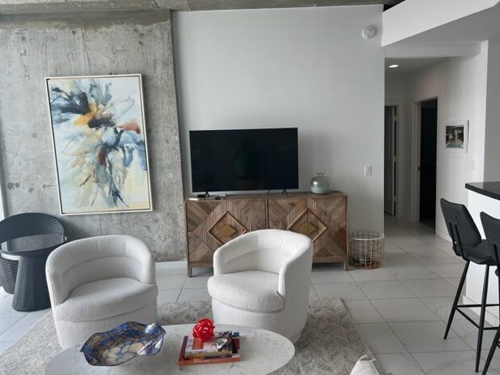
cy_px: 187
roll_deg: +3.5
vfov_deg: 51.4
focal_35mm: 27
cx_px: 258
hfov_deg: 65.3
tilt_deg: -7.9
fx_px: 390
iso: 50
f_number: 1.5
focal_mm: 5.7
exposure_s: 1/389
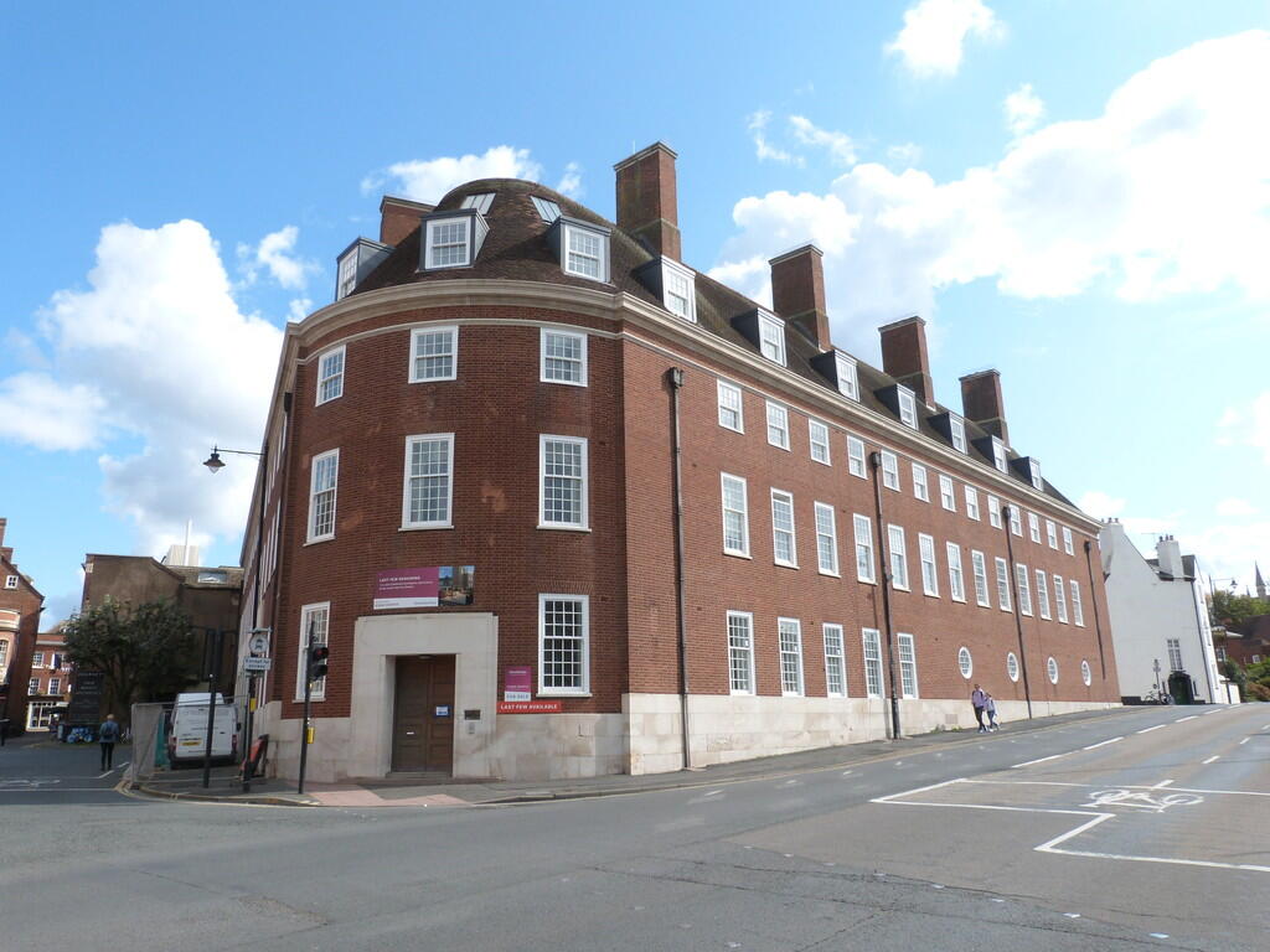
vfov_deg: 54.9
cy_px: 476
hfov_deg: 69.4
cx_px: 635
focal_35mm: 25
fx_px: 917
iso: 100
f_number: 5.6
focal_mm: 4.5
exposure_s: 1/250
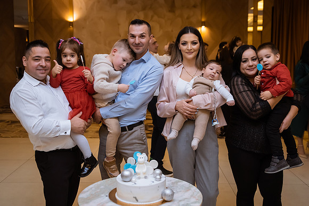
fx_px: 362
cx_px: 154
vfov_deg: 31.8
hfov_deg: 46.2
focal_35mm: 42
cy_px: 94
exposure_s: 1/160
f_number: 2.8
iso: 1600
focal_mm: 36
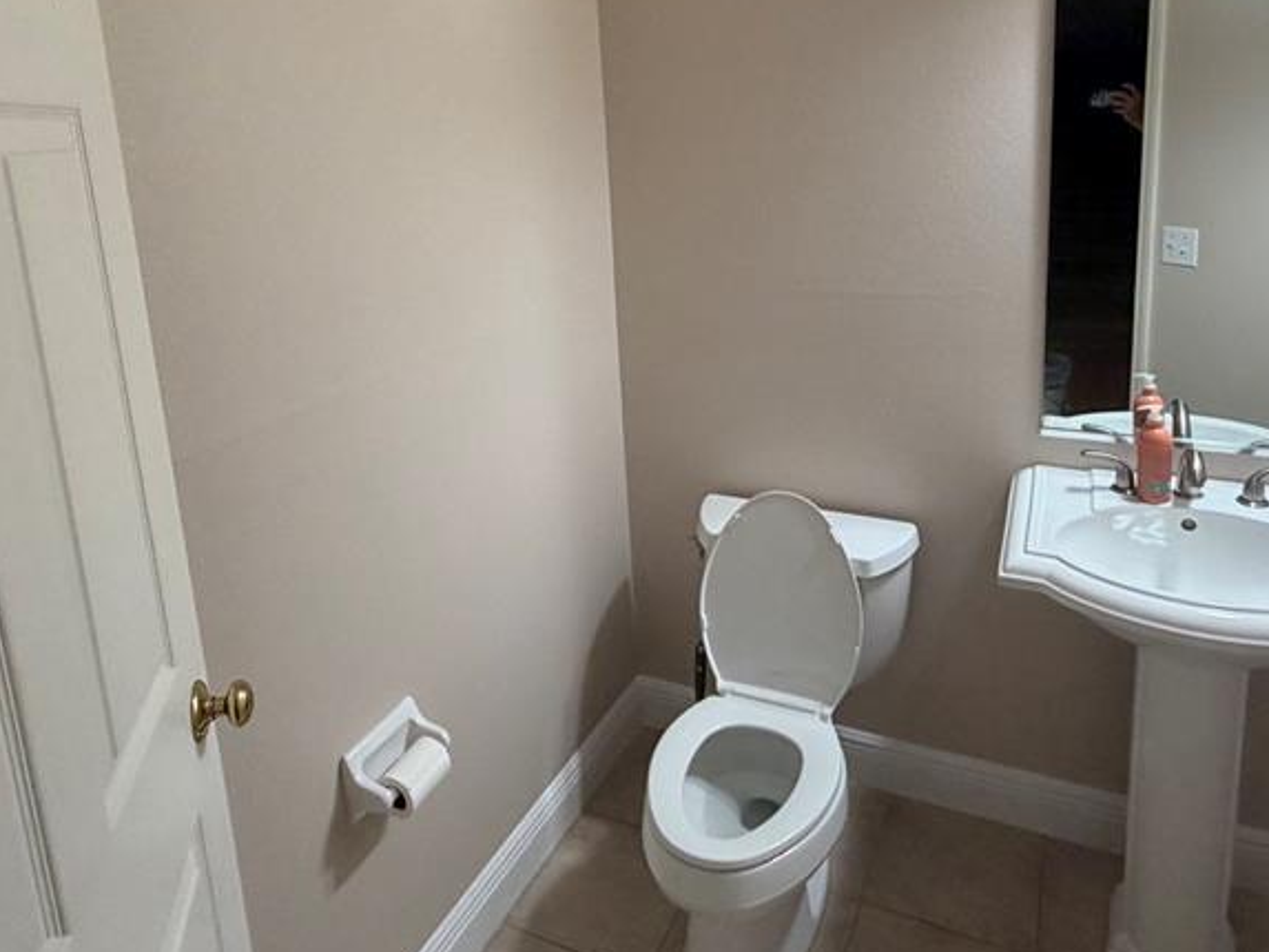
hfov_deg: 69.4
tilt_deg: -9.8
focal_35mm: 25
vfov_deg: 53.4
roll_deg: +4.1
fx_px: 917
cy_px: 292
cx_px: 649
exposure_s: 1/60
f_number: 2.2
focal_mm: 2.22
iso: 250
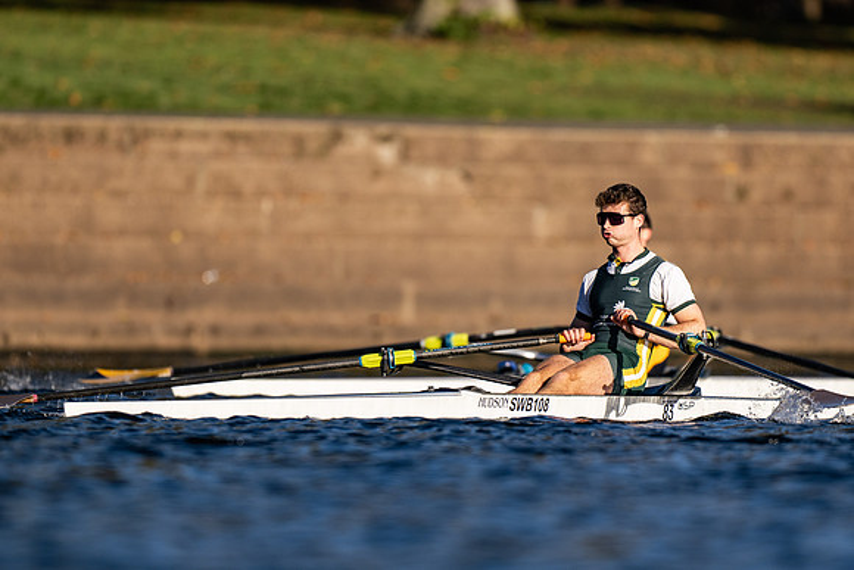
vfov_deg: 1.5
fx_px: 21365
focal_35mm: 900
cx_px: 427
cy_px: 285
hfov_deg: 2.3
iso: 110
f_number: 4
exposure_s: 1/2500
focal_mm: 600
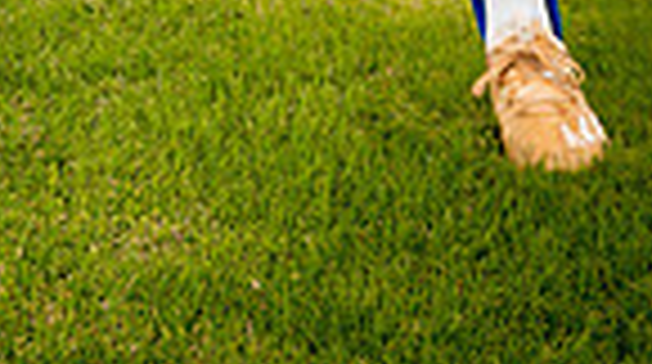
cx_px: 63
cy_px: -544
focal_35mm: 140
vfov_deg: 7.9
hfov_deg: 15.2
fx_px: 2416
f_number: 4
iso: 200
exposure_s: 1/250
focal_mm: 43
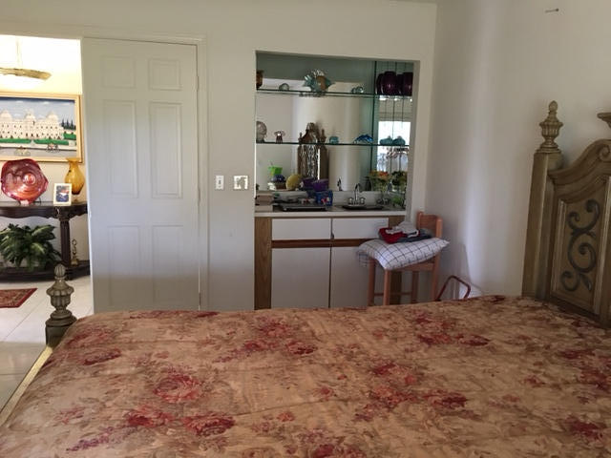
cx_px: 306
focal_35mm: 29
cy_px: 229
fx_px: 512
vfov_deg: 48.2
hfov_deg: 61.7
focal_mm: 4.15
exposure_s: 1/15
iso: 125
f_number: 2.2
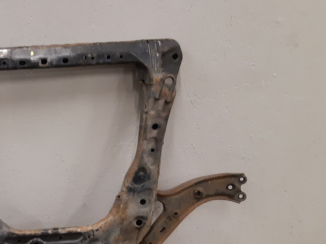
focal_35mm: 48
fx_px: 452
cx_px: 30
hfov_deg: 37.0
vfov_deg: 30.2
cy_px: 150
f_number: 1.7
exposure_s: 1/60
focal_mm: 3.93
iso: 250
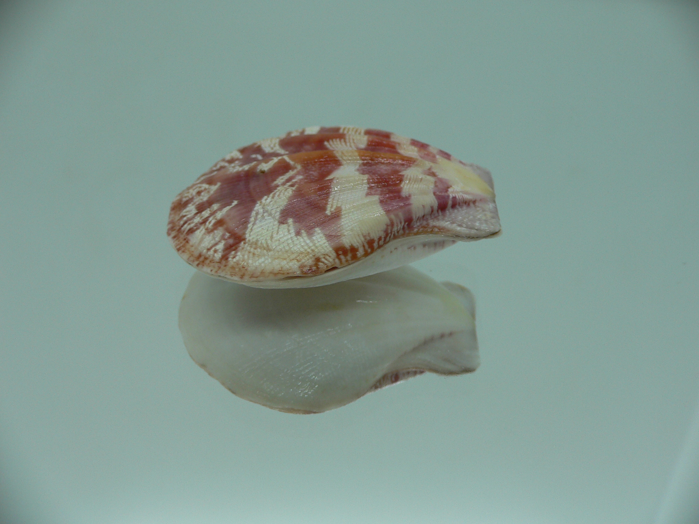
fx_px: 707
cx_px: 350
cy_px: 262
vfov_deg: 40.7
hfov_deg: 52.6
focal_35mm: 35
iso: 80
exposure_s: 1/60
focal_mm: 4.6
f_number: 2.8
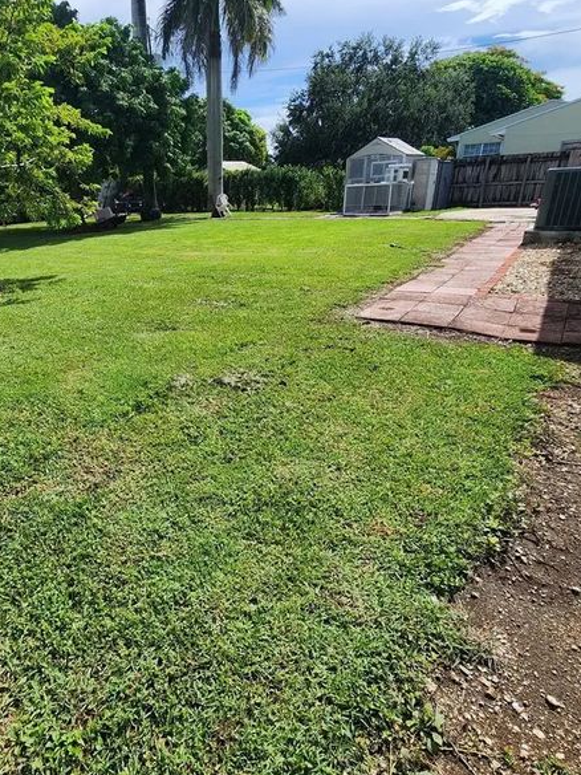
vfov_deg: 84.7
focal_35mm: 19
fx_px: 425
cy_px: 388
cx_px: 187
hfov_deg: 66.6
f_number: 2.2
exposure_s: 1/2476
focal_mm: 2.2
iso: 50
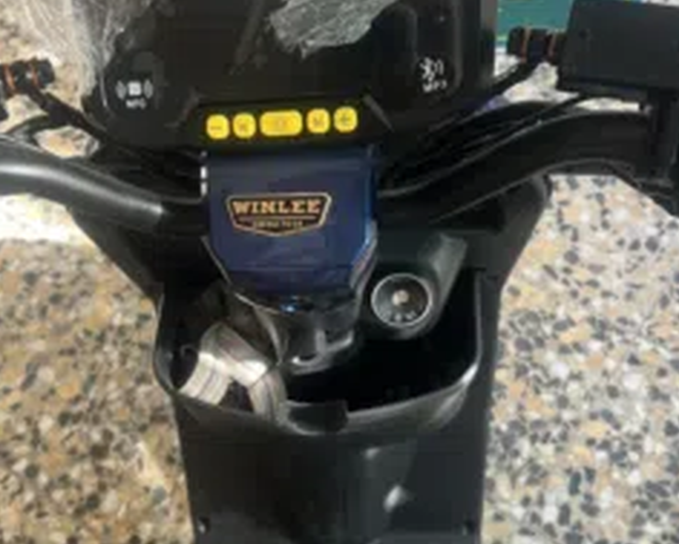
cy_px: 340
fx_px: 864
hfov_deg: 42.8
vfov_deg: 34.7
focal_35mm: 43
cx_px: 296
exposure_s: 1/121
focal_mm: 5.7
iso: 80
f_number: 1.5
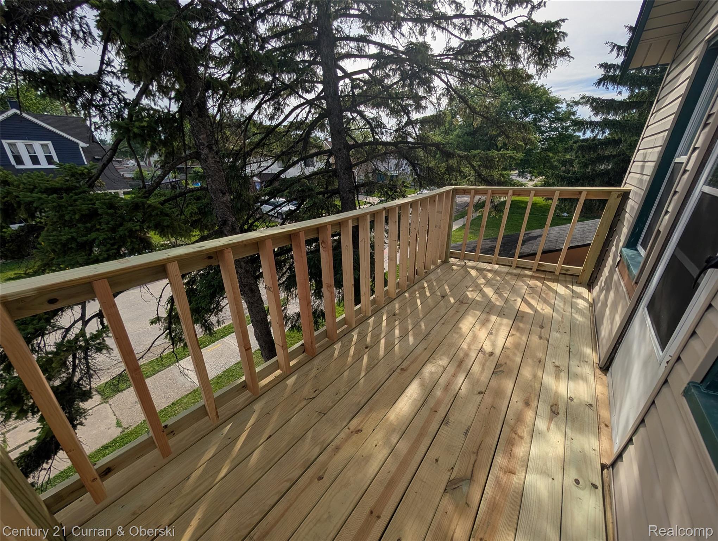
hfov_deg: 110.5
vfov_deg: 94.6
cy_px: 270
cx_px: 359
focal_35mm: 12
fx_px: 249
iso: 55
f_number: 1.7
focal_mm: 2.02
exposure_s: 1/4505
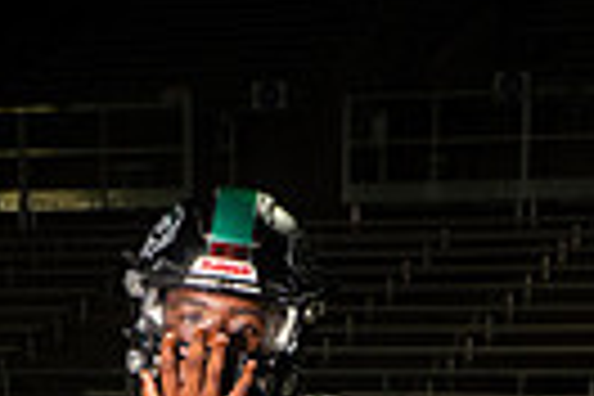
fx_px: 2805
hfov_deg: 12.1
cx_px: 194
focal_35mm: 170
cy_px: 940
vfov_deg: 7.6
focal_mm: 50
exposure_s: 1/400
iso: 1000
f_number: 7.1
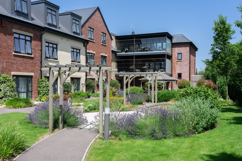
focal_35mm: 34
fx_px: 229
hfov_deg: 55.8
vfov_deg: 38.9
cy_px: 80
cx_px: 121
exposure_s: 1/320
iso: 100
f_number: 9
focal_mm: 34
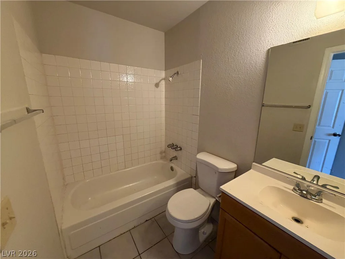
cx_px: 172
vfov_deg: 85.7
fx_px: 140
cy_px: 130
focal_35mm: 14
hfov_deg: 102.1
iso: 320
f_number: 2.2
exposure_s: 1/60
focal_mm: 2.22
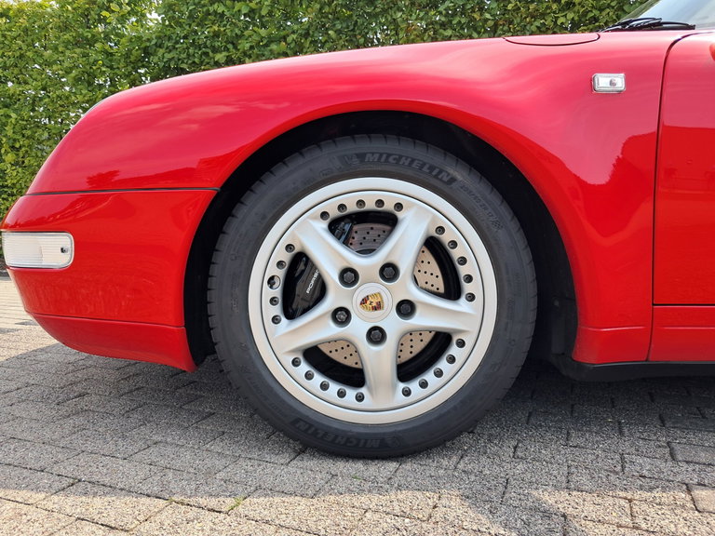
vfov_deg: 51.4
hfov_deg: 65.3
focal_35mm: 27
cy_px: 268
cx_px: 358
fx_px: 558
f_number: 1.8
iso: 50
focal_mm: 4
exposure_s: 1/239
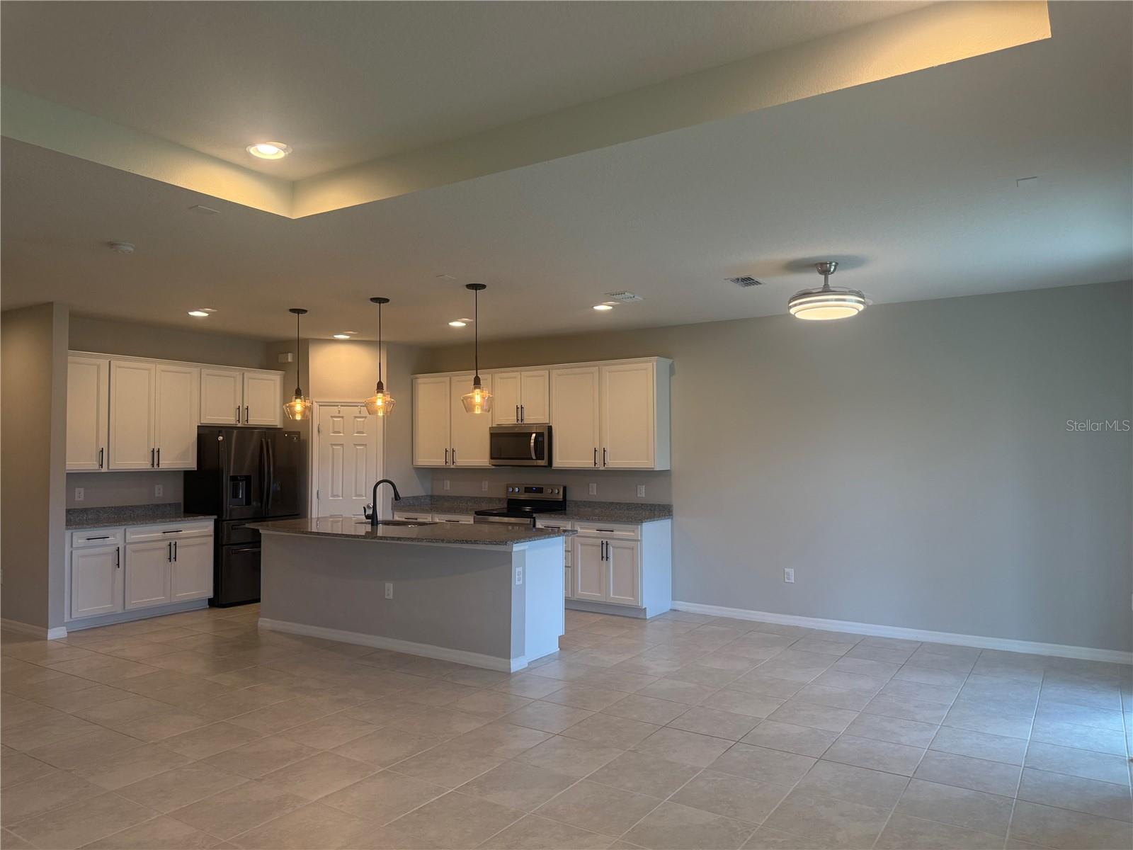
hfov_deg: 71.6
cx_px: 566
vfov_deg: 56.8
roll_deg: +0.6
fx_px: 786
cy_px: 425
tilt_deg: +1.3
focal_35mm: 24
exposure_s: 1/122
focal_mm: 6.76
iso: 200
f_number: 1.78
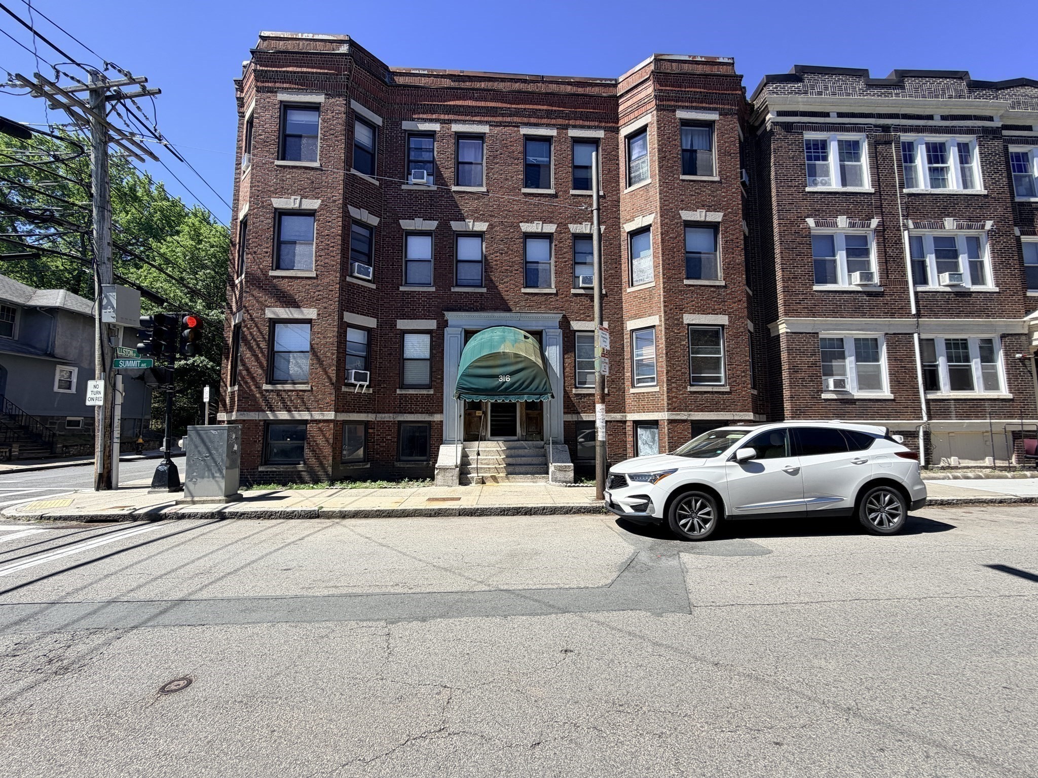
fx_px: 420
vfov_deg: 85.7
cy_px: 389
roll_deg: +0.3
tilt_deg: +6.3
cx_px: 519
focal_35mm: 14
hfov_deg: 102.1
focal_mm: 2.22
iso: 32
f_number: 2.2
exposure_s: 1/770
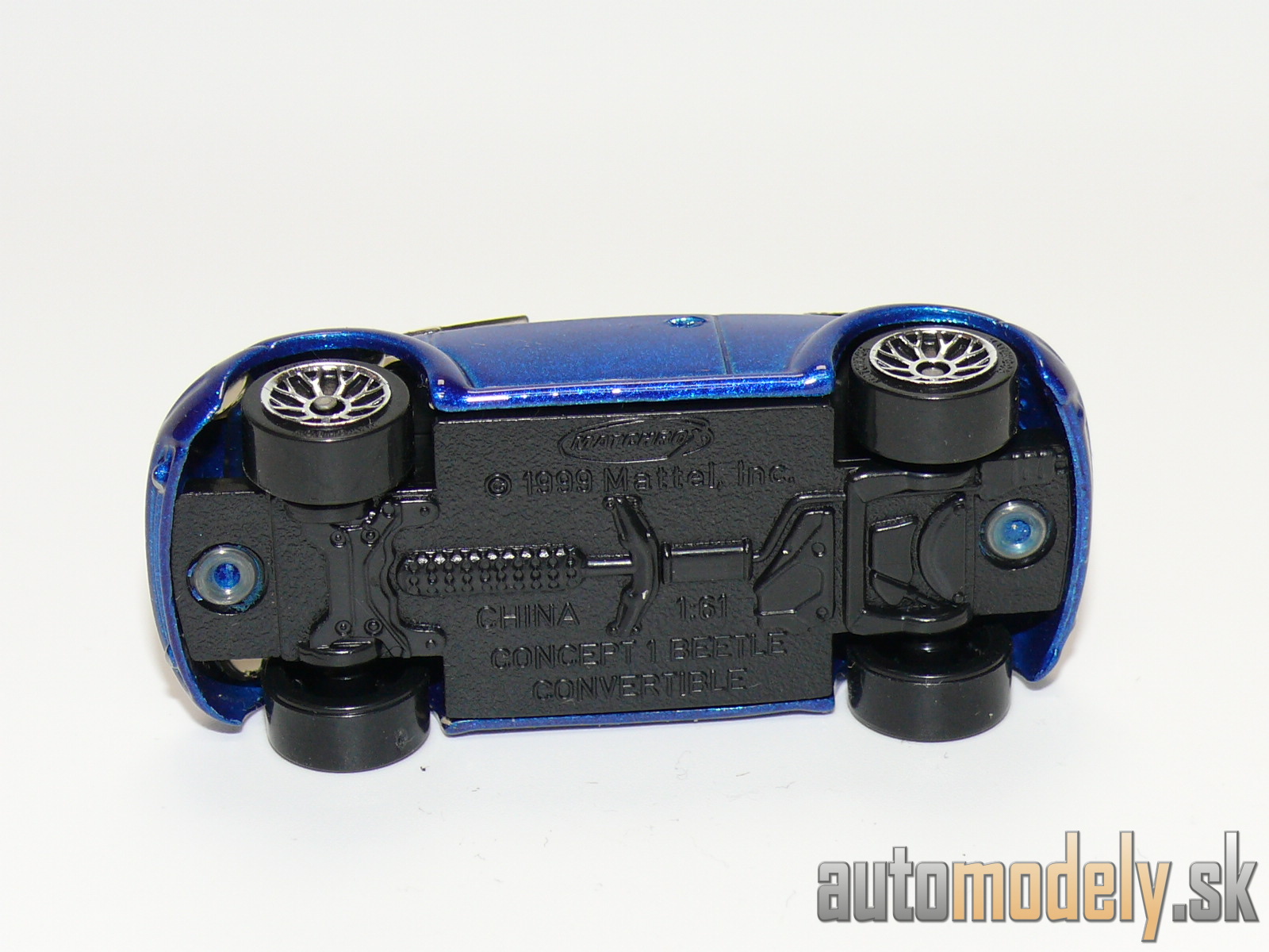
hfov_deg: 17.6
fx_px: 4106
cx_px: 634
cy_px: 476
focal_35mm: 112
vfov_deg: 13.2
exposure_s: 1/30
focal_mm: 14.2
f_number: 4
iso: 100
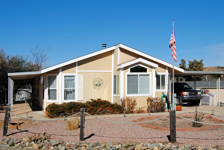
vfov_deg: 34.3
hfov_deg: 49.5
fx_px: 243
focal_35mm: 39
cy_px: 75
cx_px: 112
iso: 100
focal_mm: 26
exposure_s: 1/400
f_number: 10
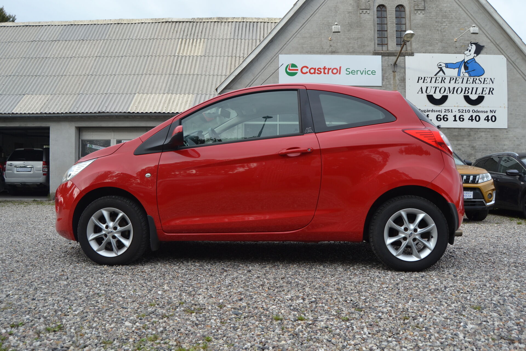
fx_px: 394
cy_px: 176
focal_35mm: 27
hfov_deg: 67.4
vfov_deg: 47.9
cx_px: 263
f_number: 5.6
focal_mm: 18
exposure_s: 1/125
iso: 100
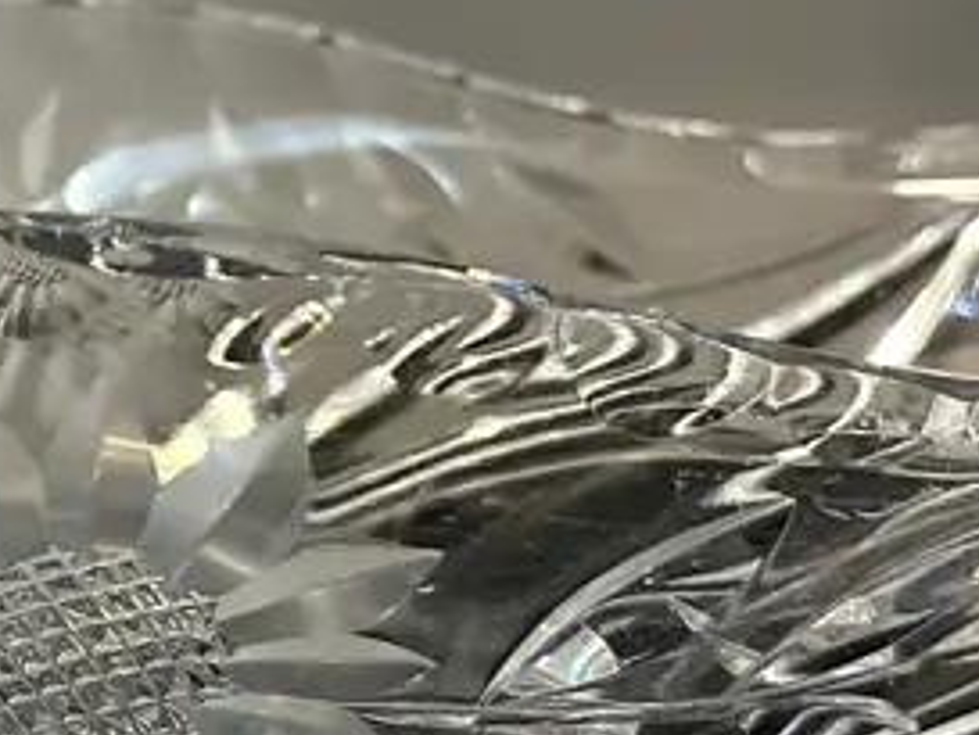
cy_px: 337
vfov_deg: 16.4
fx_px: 2546
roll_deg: -2.4
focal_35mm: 90
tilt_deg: -13.4
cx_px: 118
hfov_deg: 21.3
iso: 800
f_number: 1.78
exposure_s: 1/50
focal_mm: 6.86
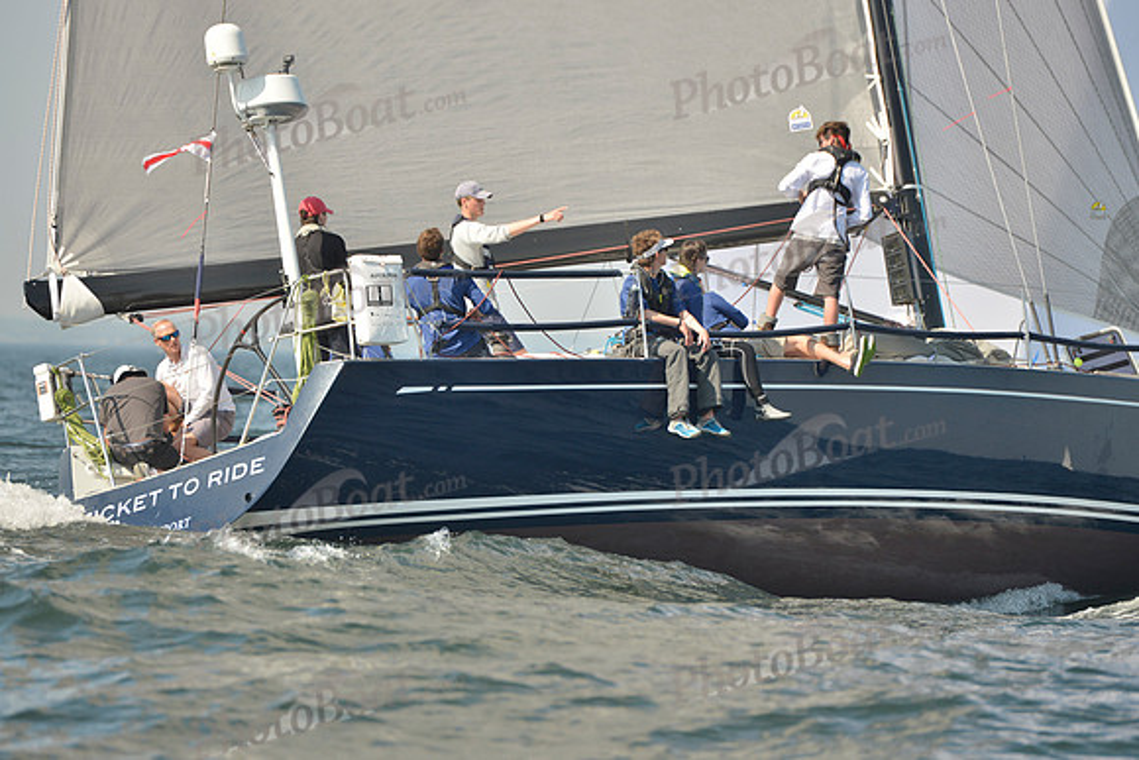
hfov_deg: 10.3
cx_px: 570
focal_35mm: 200
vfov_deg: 6.9
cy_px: 380
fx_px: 6329
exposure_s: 1/1600
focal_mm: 200
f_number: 4.5
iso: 200
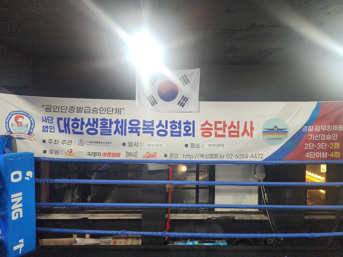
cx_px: 172
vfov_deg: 58.9
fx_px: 228
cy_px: 128
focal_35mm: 23
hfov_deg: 73.9
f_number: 1.8
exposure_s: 1/120
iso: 640
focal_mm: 6.4
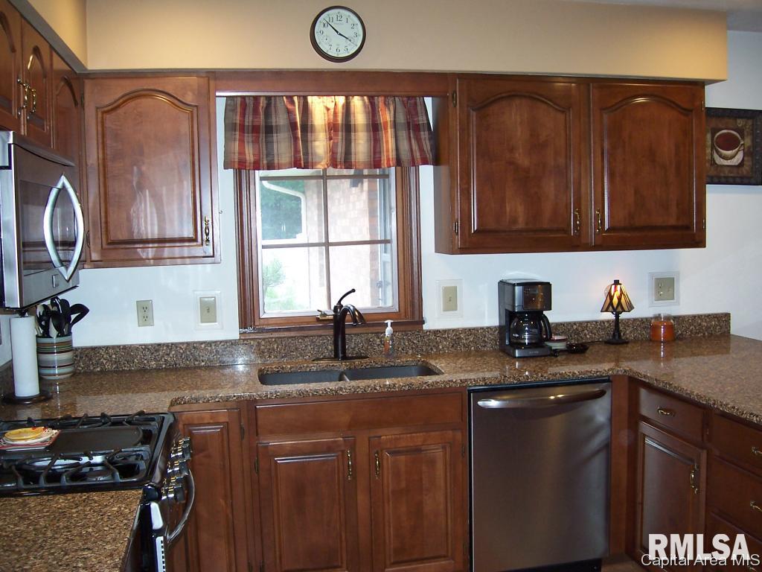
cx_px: 381
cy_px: 286
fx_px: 792
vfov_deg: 39.7
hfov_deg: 51.4
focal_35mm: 36
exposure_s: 1/60
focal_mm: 6
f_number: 3
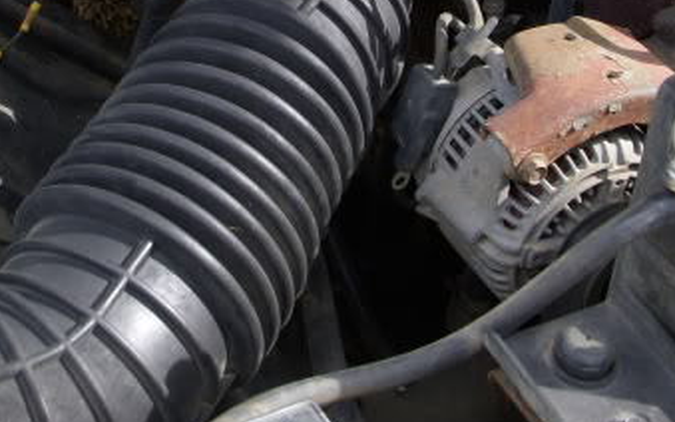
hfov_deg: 27.1
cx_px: 281
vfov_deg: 16.8
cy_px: -12
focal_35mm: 76
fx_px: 1398
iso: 100
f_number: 3.3
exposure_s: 1/200
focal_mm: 6.3
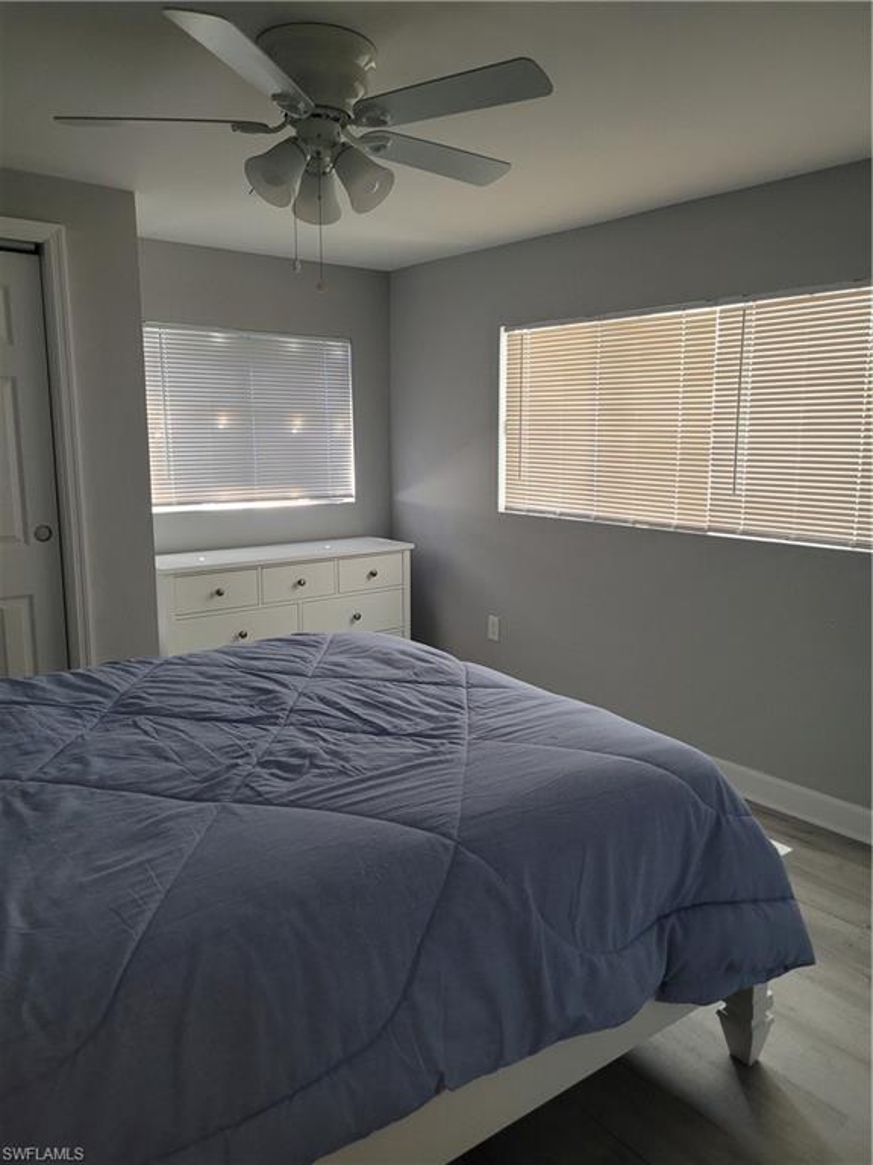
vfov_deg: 67.3
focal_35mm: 26
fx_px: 874
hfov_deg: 53.1
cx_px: 436
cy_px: 582
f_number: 1.8
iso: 250
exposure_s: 1/40
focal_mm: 5.4
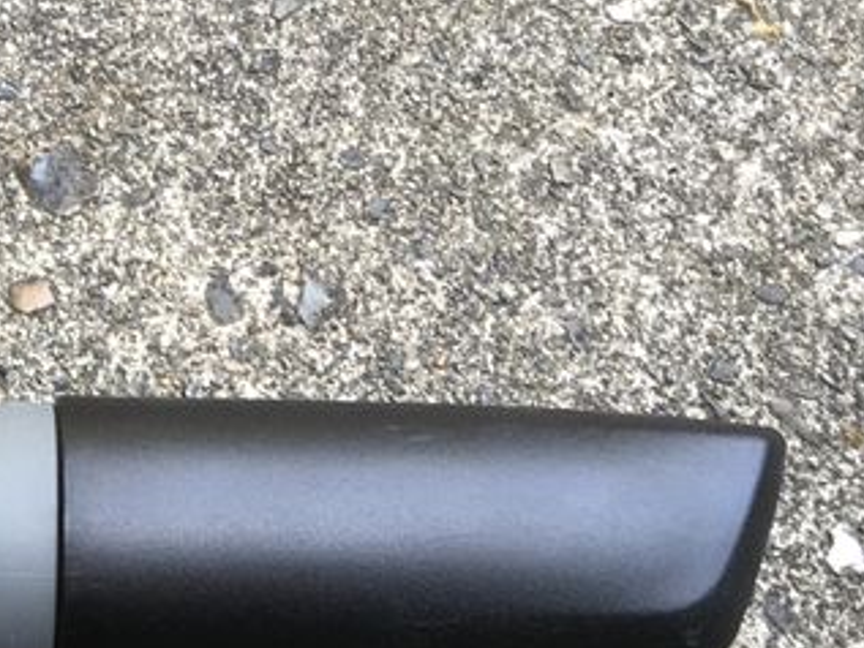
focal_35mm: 117
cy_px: 765
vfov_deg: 12.4
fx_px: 2921
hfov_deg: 16.1
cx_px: -207
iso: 25
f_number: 2.2
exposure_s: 1/50
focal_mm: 4.15
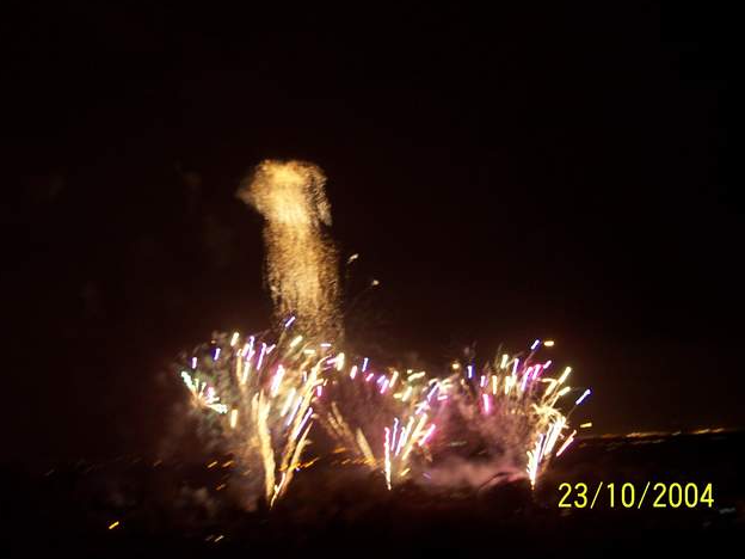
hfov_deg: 47.9
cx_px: 374
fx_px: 839
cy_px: 281
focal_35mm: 39
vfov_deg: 36.8
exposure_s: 1/3
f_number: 2.8
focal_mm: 8
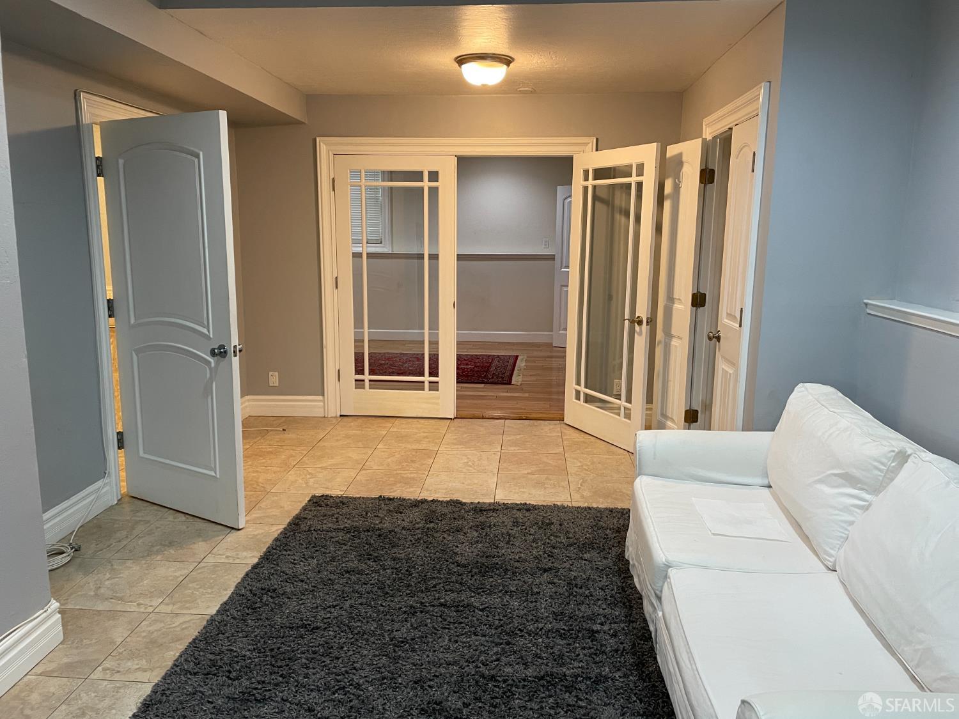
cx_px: 480
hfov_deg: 67.3
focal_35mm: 26
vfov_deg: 53.1
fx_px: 720
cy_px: 360
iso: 160
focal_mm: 4.2
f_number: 1.6
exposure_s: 1/60
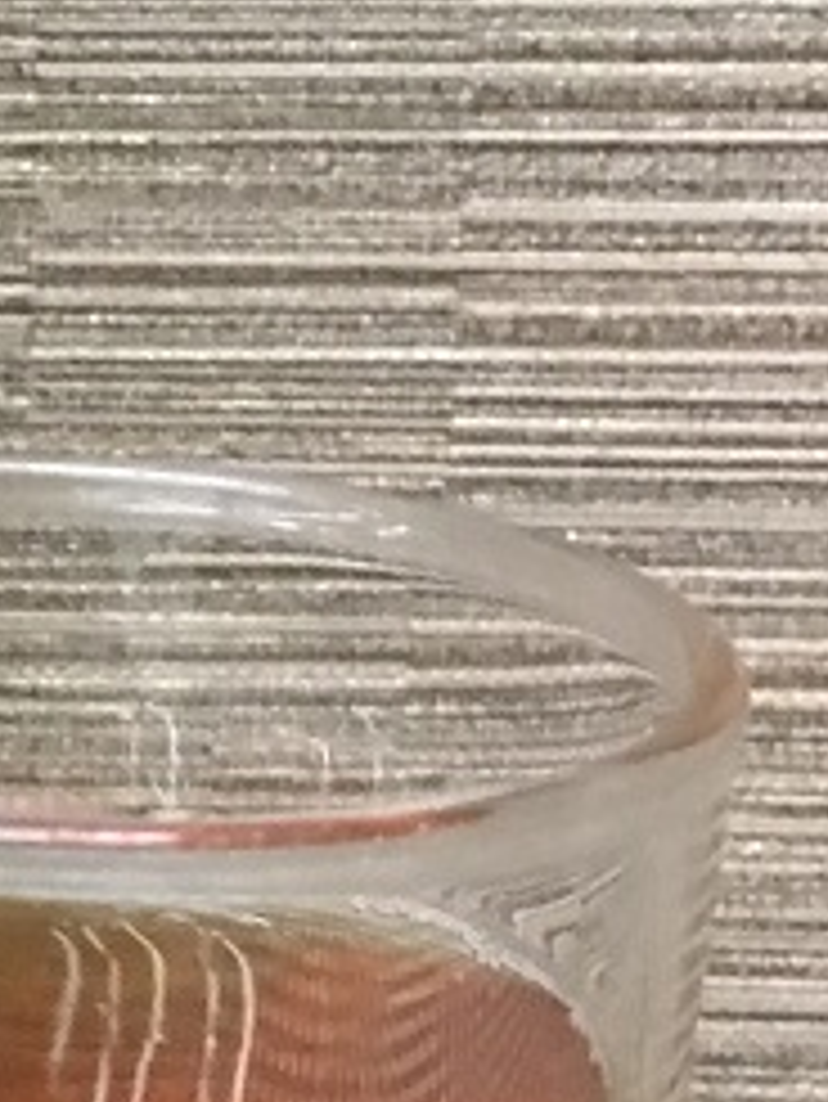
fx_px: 4015
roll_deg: +2.7
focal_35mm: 126
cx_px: -891
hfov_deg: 10.7
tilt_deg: -13.3
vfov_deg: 15.6
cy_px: 355
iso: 250
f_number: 2.2
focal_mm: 4.15
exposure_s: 1/15
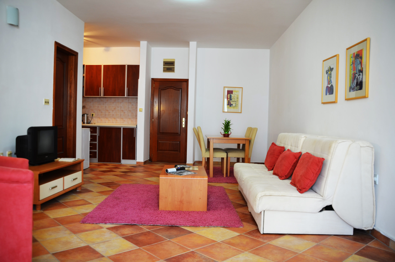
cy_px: 131
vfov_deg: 47.7
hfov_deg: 67.5
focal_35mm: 27
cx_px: 198
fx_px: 296
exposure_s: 1/6
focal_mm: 18
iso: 125
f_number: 3.5
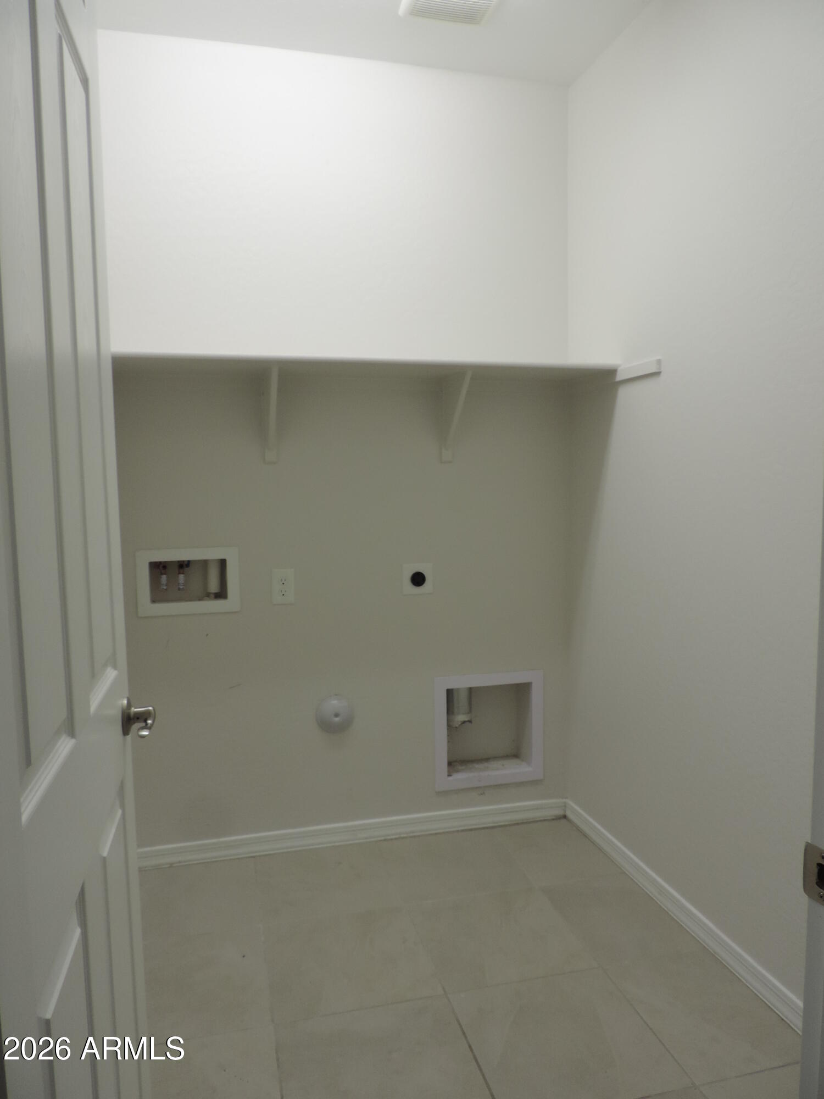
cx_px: 412
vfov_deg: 71.6
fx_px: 762
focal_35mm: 24
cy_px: 550
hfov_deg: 56.8
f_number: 3
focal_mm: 4.3
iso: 180
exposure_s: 1/30
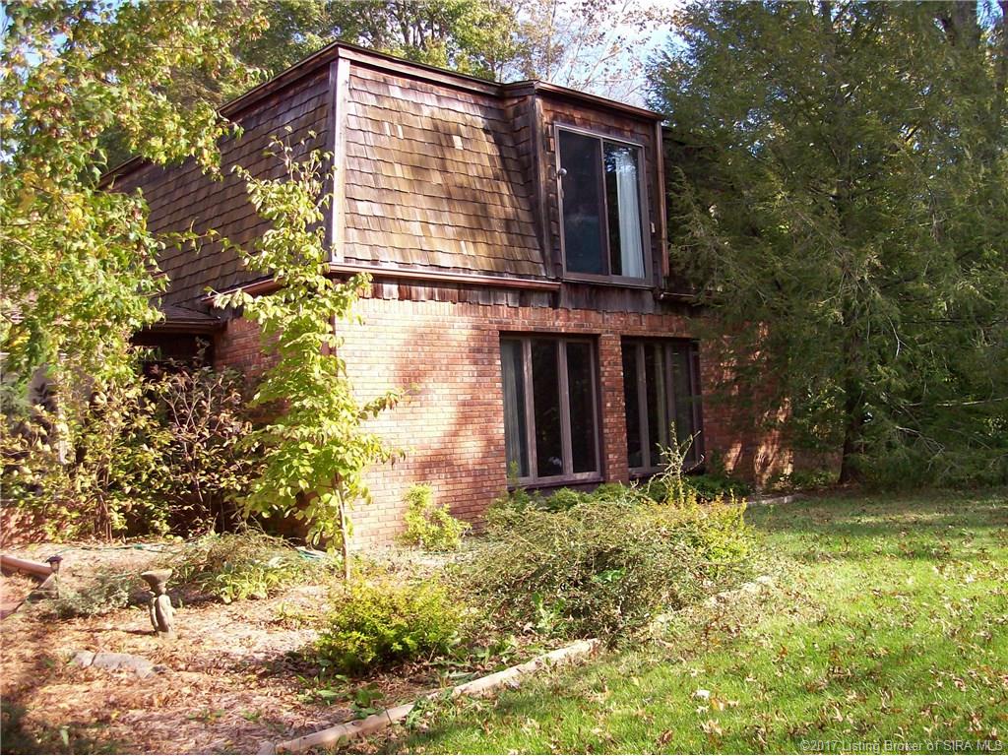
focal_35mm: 36
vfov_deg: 39.7
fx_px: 1048
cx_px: 504
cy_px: 378
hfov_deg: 51.4
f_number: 2.7
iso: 80
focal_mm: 6
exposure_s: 1/387
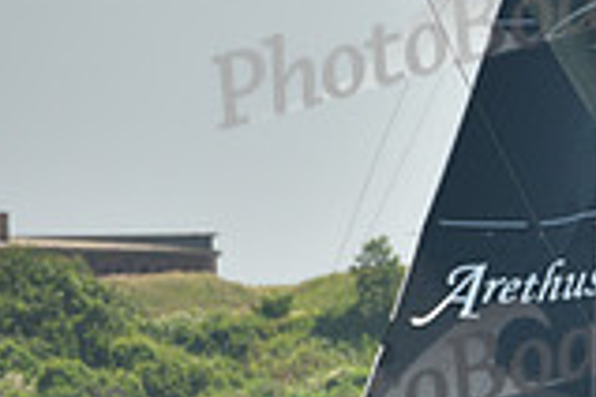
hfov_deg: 2.8
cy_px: 519
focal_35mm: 730
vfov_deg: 1.9
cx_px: 937
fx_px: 12085
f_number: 4.5
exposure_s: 1/640
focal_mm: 200
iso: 250
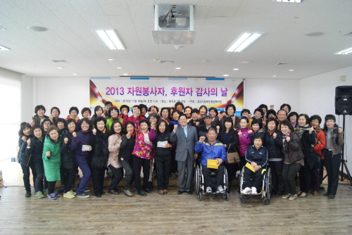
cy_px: 118
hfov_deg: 49.5
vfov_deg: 34.3
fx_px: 382
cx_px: 176
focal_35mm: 39
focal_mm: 26
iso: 1600
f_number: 5.6
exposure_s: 1/80
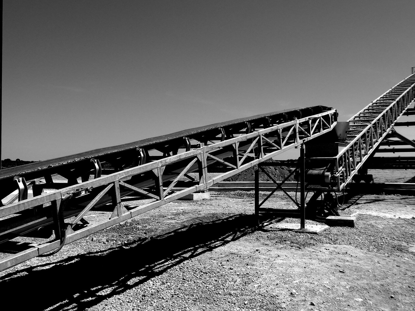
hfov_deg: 52.6
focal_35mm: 35
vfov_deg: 40.7
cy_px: 152
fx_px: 420
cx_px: 198
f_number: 3.5
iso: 100
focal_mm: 5
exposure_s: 1/1600
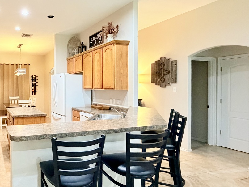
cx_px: 43
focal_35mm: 25
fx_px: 180
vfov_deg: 54.9
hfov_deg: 62.4
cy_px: 88
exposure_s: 1/60
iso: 800
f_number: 2.2
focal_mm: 2.22
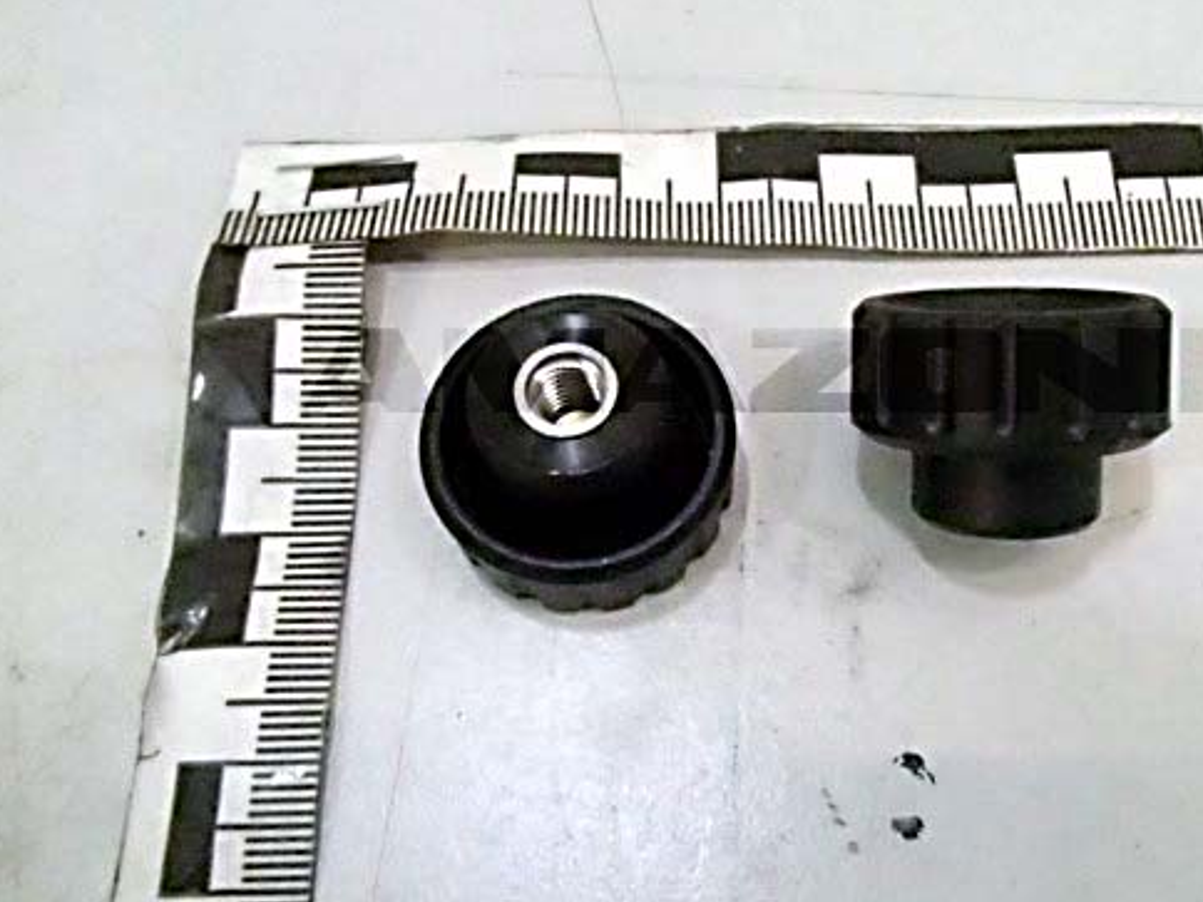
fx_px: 1286
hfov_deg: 49.5
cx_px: 778
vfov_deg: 38.7
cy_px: 427
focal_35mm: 37
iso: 6400
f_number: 3.9
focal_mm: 5
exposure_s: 1/640
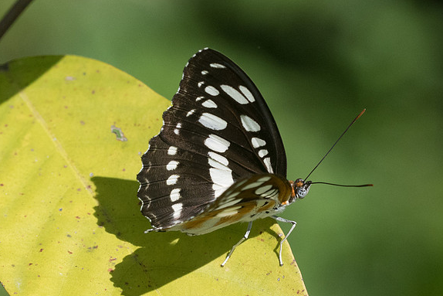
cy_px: 171
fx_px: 6585
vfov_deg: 2.6
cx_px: 173
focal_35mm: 535
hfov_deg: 3.9
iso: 1000
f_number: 7.1
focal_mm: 150
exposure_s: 1/4000
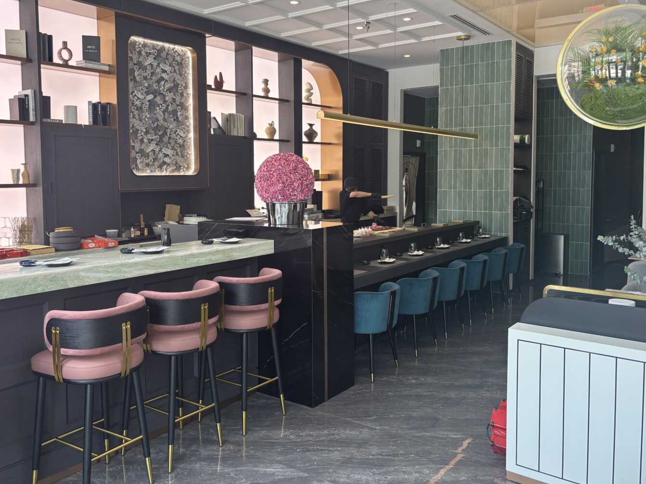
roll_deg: +0.0
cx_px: 323
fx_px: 578
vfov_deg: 45.3
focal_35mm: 31
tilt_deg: -3.6
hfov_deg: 58.4
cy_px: 204
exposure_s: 1/120
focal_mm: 5.96
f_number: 1.6
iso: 80
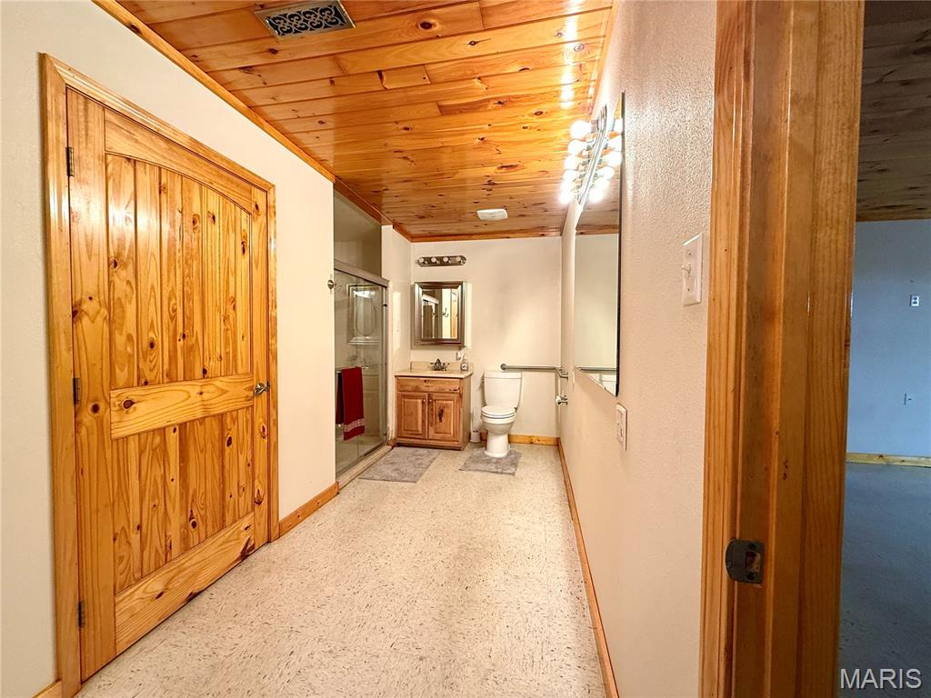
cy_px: 349
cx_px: 466
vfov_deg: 85.7
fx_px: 377
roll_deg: -0.8
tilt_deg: -1.4
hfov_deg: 102.1
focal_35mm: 14
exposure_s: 1/60
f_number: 2.2
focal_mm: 2.22
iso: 200
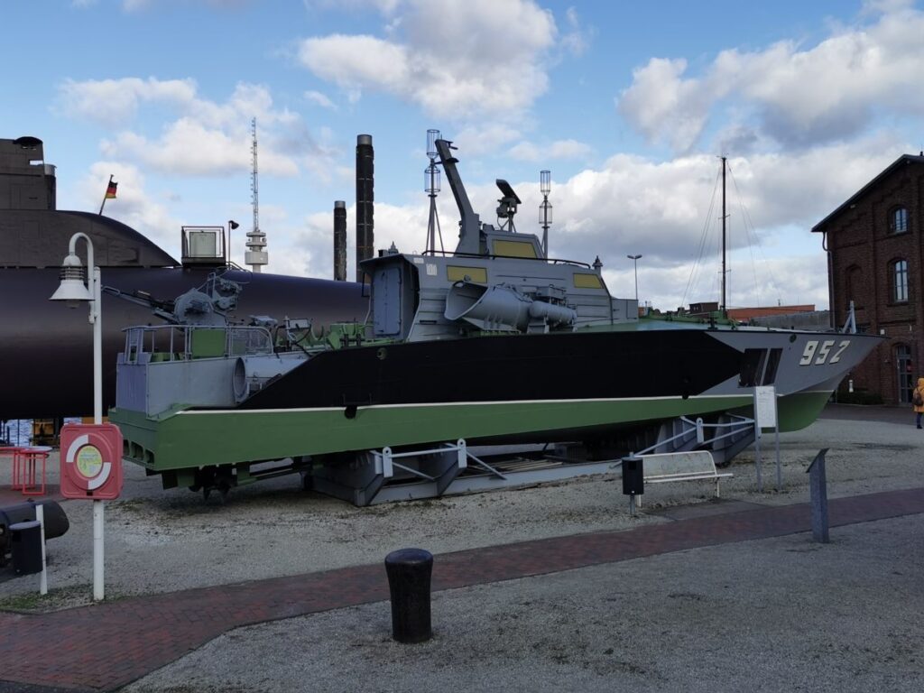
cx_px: 462
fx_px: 1041
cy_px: 346
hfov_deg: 47.9
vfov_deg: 36.8
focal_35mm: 39
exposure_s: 1/3145
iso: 50
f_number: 1.6
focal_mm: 5.56
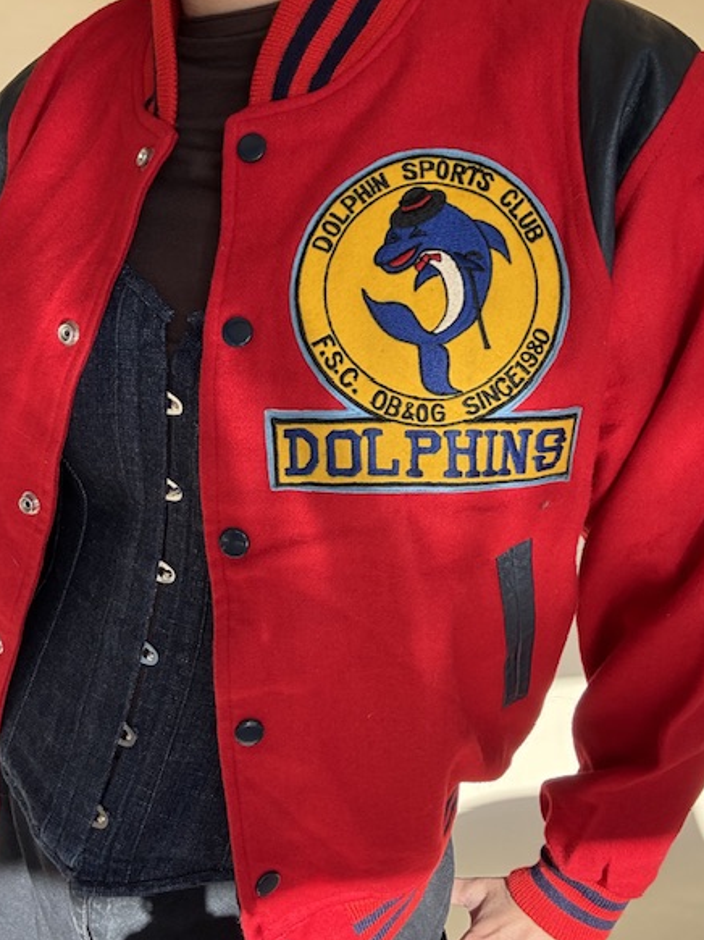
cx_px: 347
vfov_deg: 55.4
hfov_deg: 42.9
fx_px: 896
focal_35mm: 33
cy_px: 475
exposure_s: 1/270
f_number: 1.9
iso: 40
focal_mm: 2.69
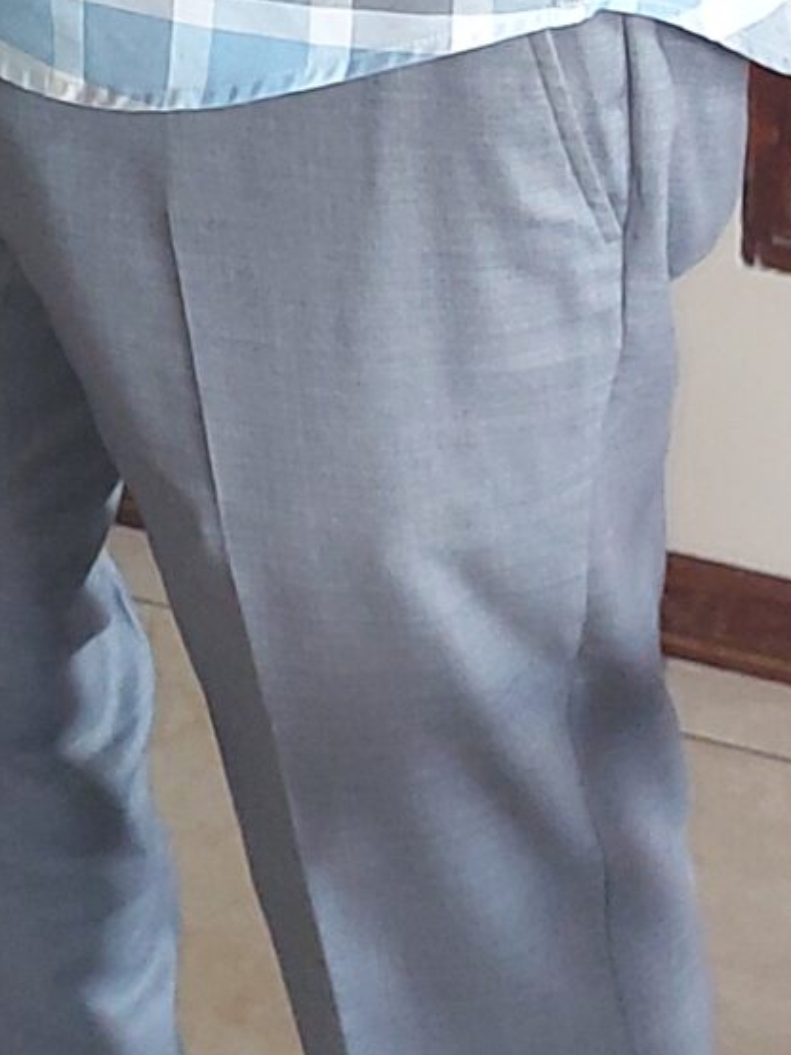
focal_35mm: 111
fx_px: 3385
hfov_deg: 12.0
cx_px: -738
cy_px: -769
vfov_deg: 15.5
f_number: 1.8
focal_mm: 5.23
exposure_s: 1/33
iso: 200
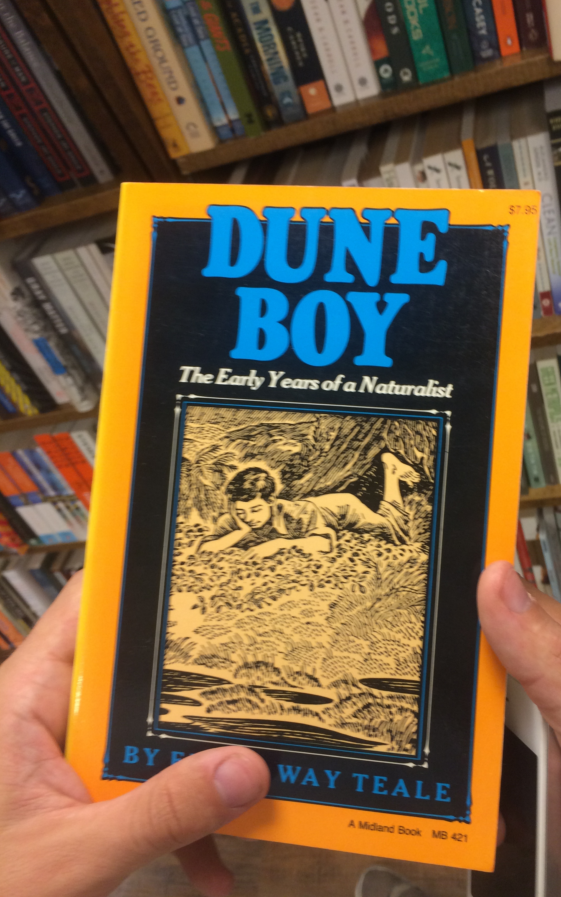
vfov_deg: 61.2
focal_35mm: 31
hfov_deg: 40.4
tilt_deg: -51.1
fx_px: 758
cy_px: 445
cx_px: 336
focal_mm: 4.15
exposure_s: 1/30
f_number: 2.2
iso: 100
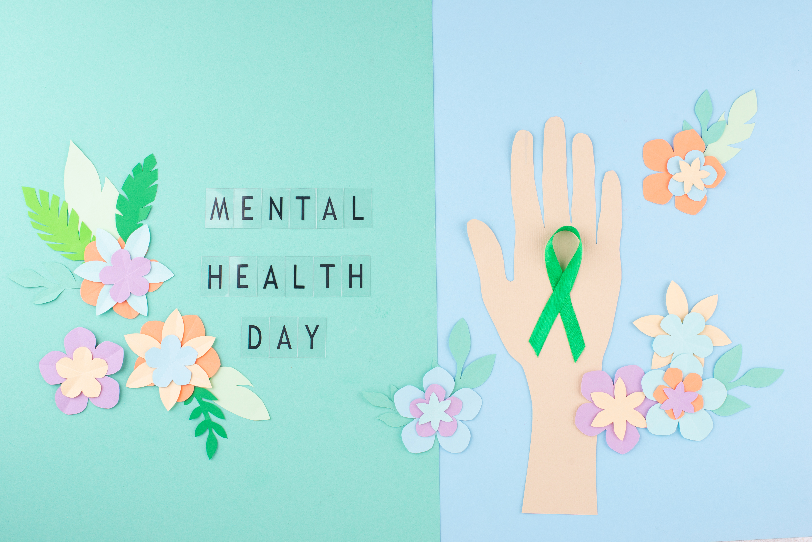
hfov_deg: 39.6
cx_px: 406
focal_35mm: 50
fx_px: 1128
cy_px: 271
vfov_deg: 27.0
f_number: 8
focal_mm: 50
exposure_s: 1/100
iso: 100
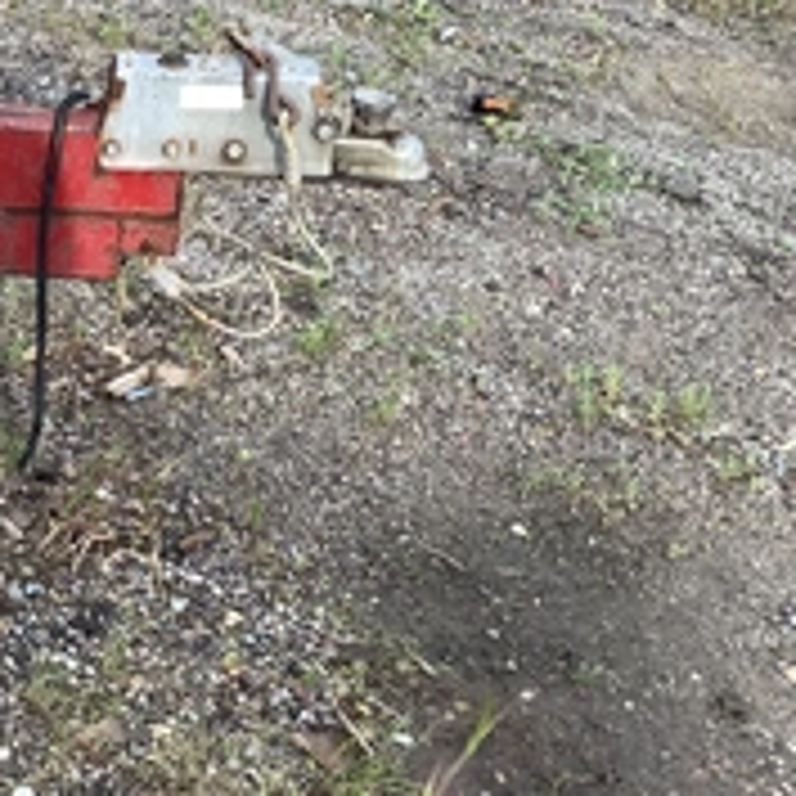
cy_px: 306
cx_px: -81
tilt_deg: -26.0
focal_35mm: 62
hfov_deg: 25.7
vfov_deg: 27.6
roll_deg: -2.6
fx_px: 1613
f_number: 2.4
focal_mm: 3.3
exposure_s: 1/120
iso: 25
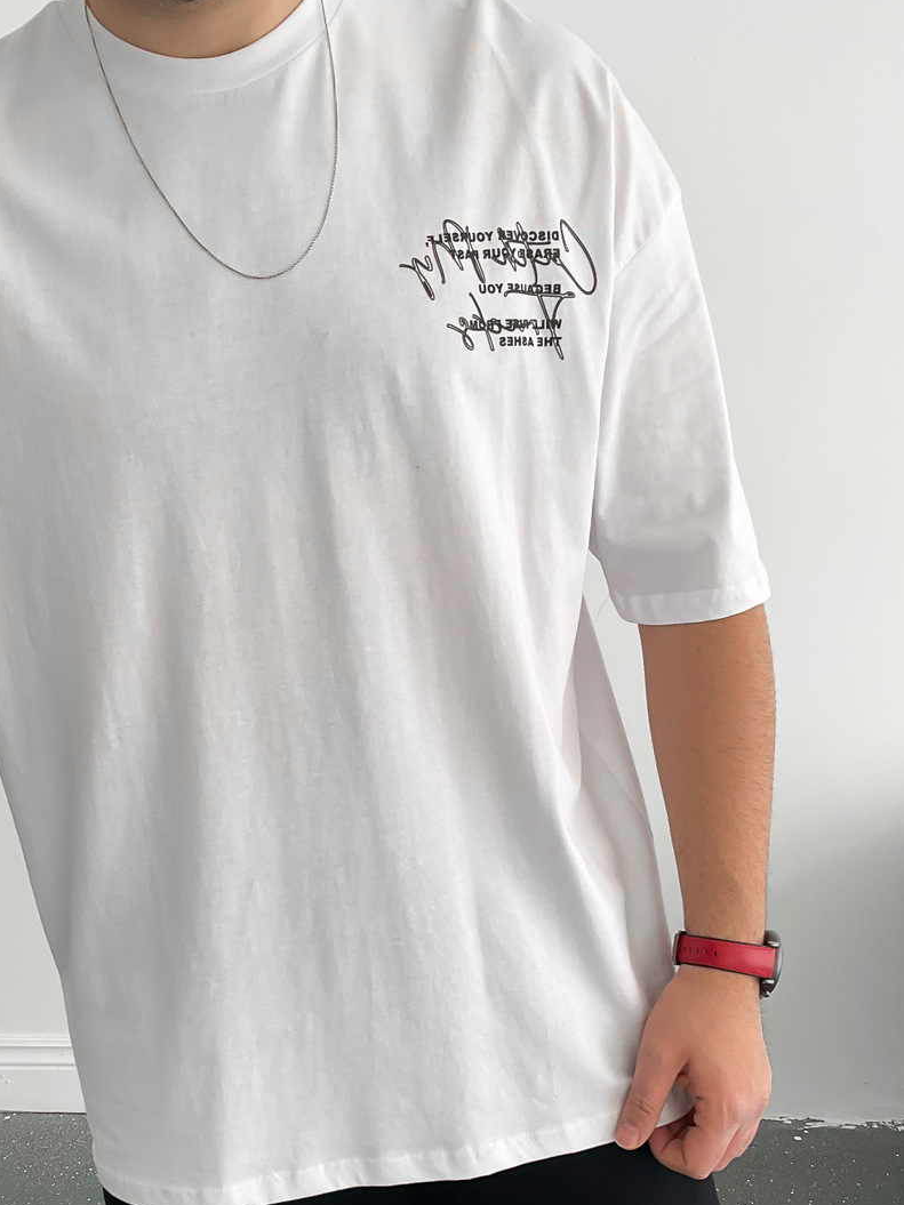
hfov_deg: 32.8
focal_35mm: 44
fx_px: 1532
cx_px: 389
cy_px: 846
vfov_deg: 42.1
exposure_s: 1/120
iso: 32
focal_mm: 3
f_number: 1.8
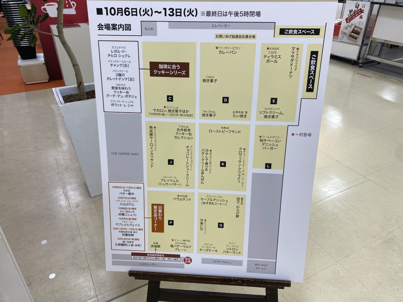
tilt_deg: -32.1
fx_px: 303
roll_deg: -0.8
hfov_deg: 67.3
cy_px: 151
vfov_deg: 53.1
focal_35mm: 26
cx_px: 202
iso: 32
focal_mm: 4.25
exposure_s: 1/117
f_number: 1.8
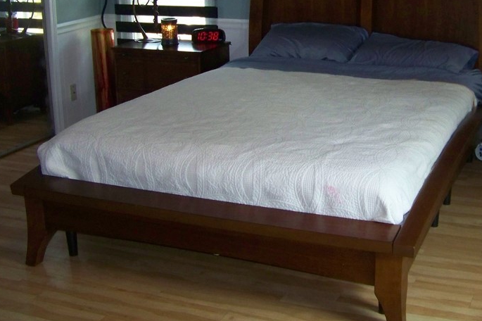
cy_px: 99
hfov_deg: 35.2
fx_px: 749
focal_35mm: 56
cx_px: 329
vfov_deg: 24.0
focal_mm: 5.85
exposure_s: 1/30
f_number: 2.8
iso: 200
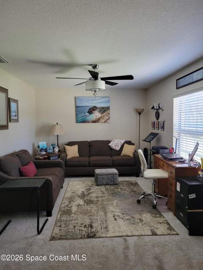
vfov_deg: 67.3
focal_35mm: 26
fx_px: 203
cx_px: 102
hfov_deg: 53.1
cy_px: 135
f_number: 1.8
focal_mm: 5.4
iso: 320
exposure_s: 1/120
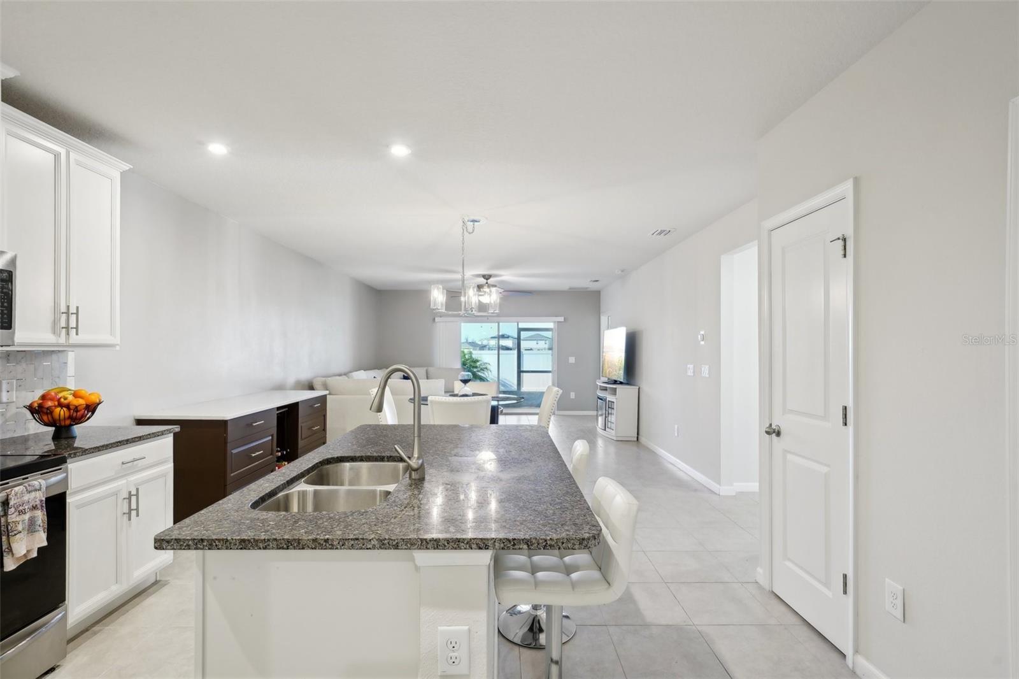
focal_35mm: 18
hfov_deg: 90.0
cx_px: 510
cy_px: 340
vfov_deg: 67.4
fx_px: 509
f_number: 8
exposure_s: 1/13
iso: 400
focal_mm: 18
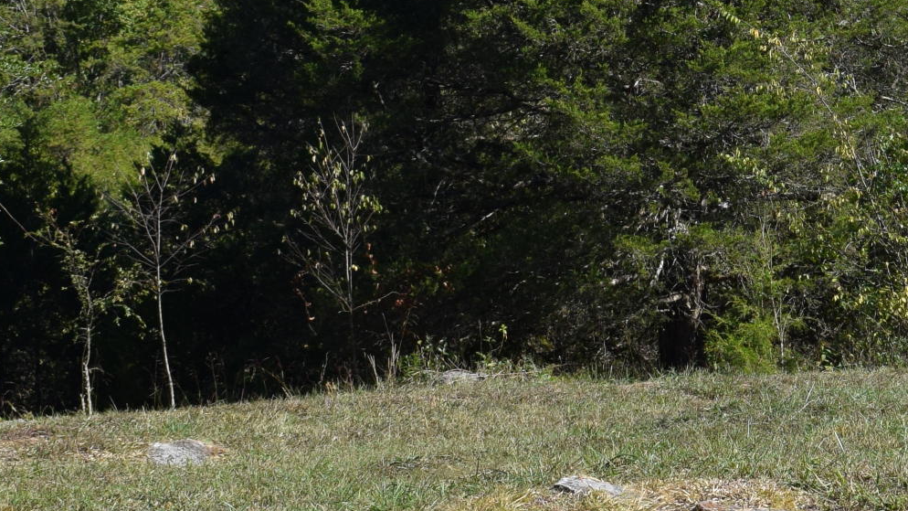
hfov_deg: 15.4
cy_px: 30
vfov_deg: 8.8
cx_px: 802
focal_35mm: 138
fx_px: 3312
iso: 200
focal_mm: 29
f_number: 10
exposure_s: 1/400
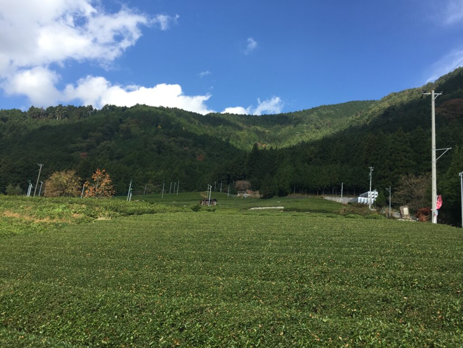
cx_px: 232
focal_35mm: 29
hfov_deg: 61.7
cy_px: 174
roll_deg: -4.0
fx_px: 388
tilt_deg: +10.1
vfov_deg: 48.2
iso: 32
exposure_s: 1/1041
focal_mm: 4.15
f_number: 2.2
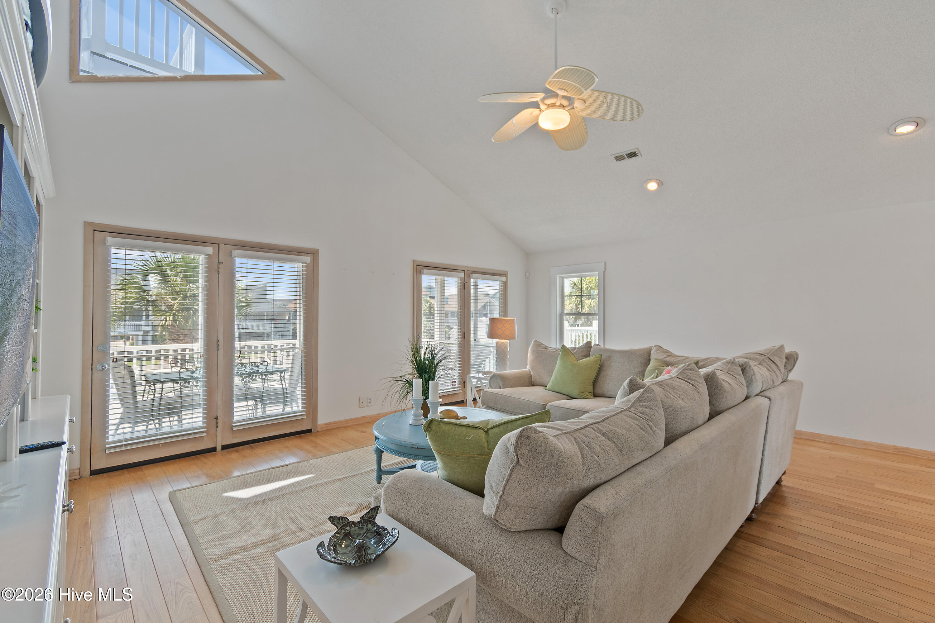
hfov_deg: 100.4
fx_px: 390
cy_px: 312
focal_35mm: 15
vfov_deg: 77.3
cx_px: 468
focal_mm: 10
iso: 100
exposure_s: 1/10
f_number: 4.5
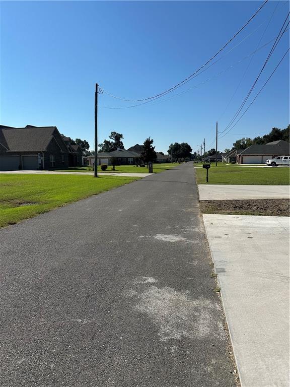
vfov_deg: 71.6
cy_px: 194
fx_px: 268
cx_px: 145
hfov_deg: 56.8
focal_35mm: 24
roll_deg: +1.3
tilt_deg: -3.3
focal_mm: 6.86
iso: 80
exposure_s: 1/8197
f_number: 1.78
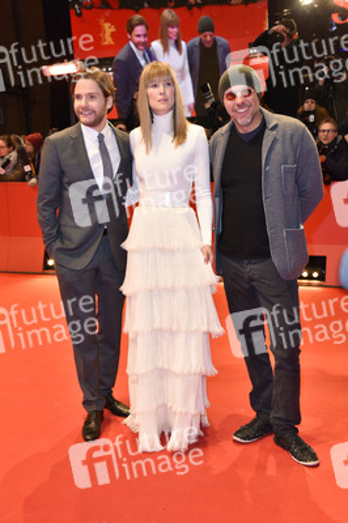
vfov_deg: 48.5
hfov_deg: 33.3
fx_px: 581
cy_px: 262
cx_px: 174
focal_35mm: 40
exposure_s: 1/50
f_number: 5.6
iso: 640
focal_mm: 40
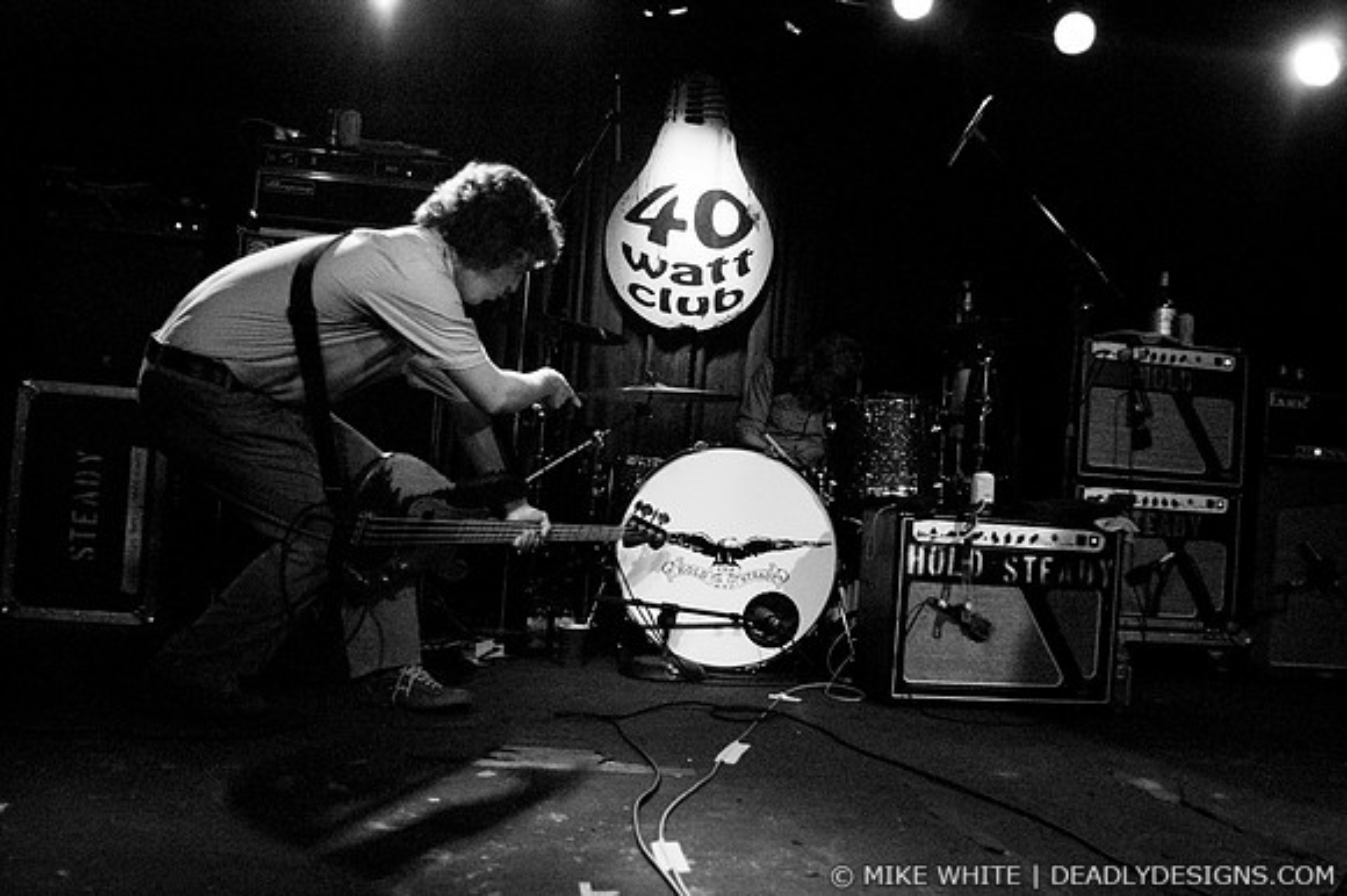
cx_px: 674
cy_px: 448
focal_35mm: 30
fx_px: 1122
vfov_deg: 43.6
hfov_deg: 62.0
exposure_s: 1/80
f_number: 3.2
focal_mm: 20
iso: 800
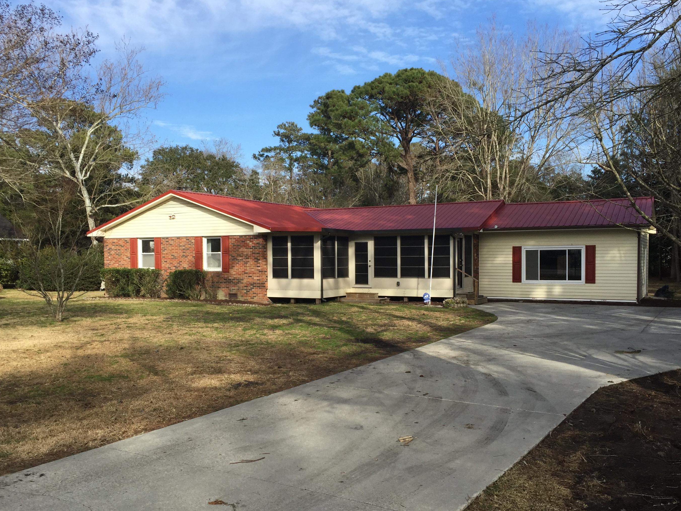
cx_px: 345
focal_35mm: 32
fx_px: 630
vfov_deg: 44.1
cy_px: 280
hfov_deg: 56.8
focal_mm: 4.15
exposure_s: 1/1412
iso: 32
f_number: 2.2
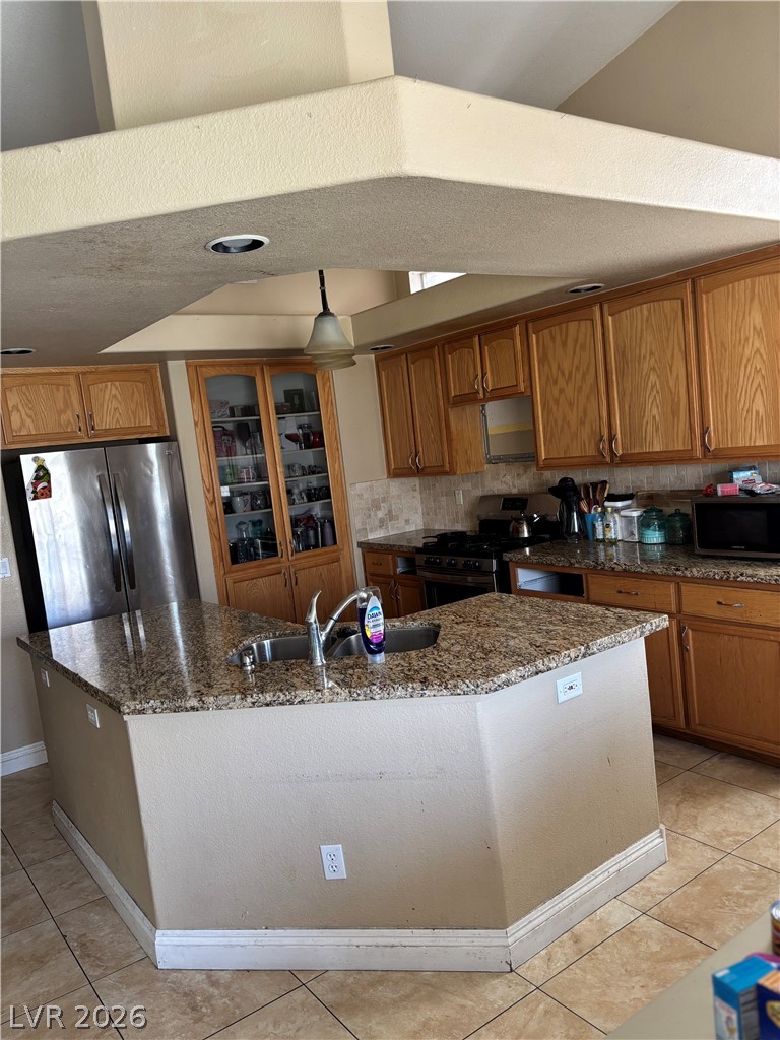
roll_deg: +5.2
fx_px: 781
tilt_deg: -6.8
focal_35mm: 26
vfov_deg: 67.3
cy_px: 520
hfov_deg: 53.1
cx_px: 390
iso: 100
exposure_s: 1/121
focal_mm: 5.96
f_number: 1.6
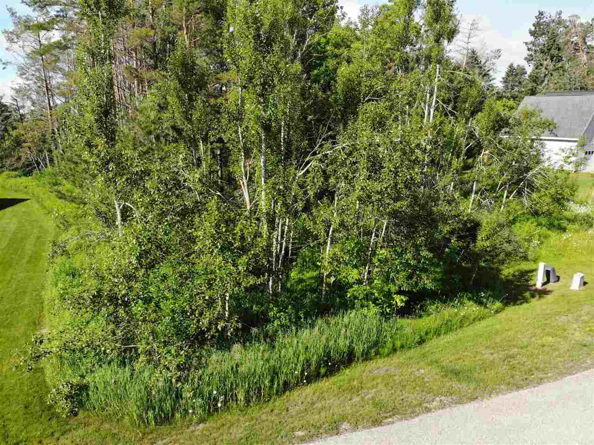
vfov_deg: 56.8
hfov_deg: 71.6
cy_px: 222
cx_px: 297
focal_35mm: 24
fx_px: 412
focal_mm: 4.5
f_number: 2.8
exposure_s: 1/540
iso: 105
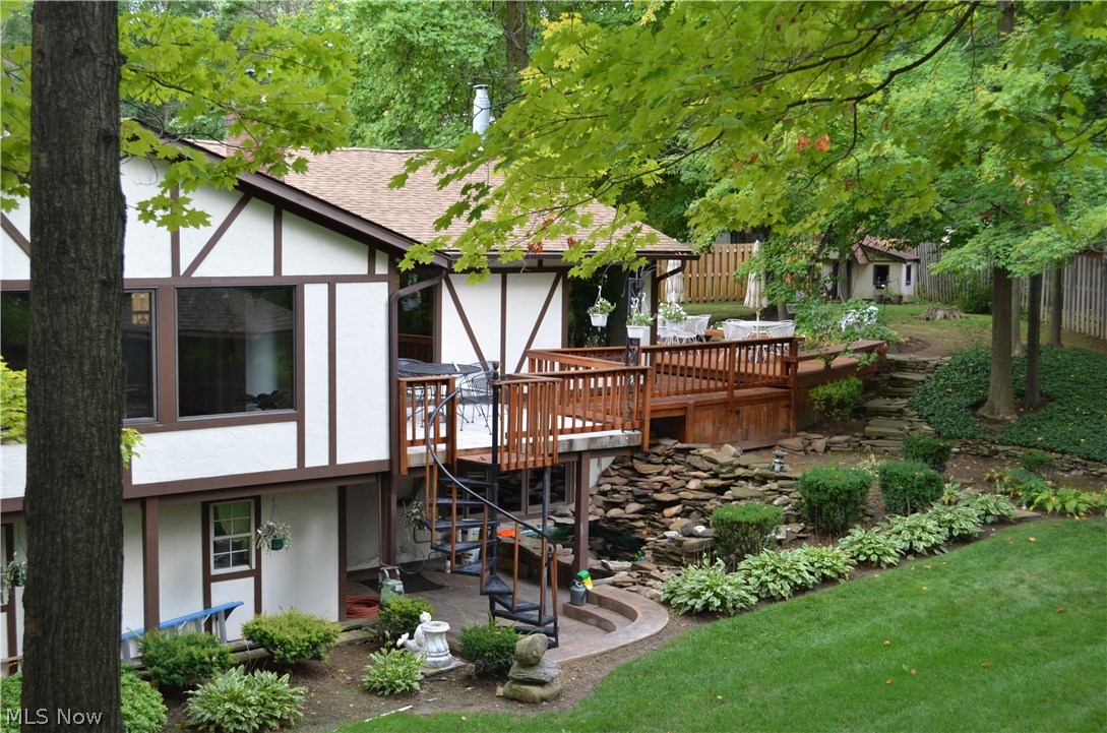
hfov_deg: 41.2
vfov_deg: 27.9
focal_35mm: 48
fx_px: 1473
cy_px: 366
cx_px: 554
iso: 400
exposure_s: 1/100
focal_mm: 32
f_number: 5
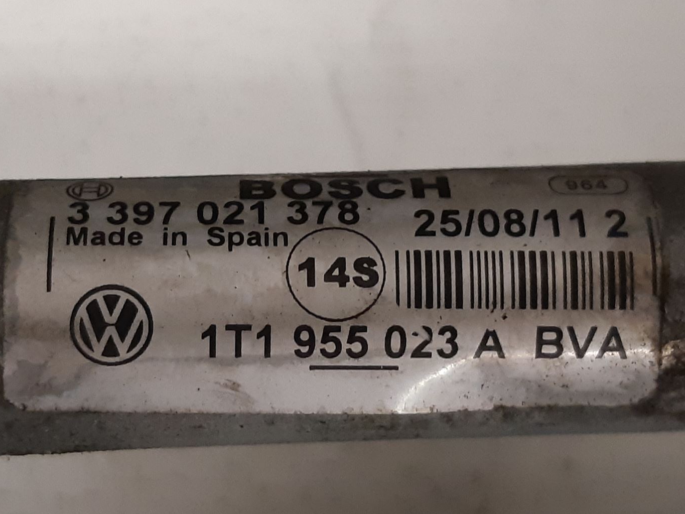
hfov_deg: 47.7
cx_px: 284
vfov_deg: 36.8
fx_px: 772
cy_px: 278
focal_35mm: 39
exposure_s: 1/50
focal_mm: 3.93
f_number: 1.7
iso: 200
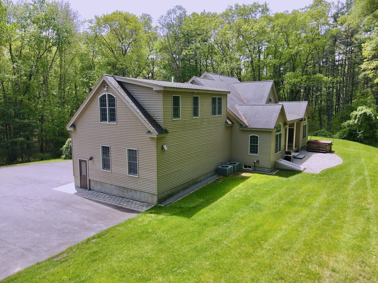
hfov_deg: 71.6
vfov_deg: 56.8
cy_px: 142
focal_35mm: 24
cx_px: 189
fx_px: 262
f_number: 2.8
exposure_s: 1/180
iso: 100
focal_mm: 4.5
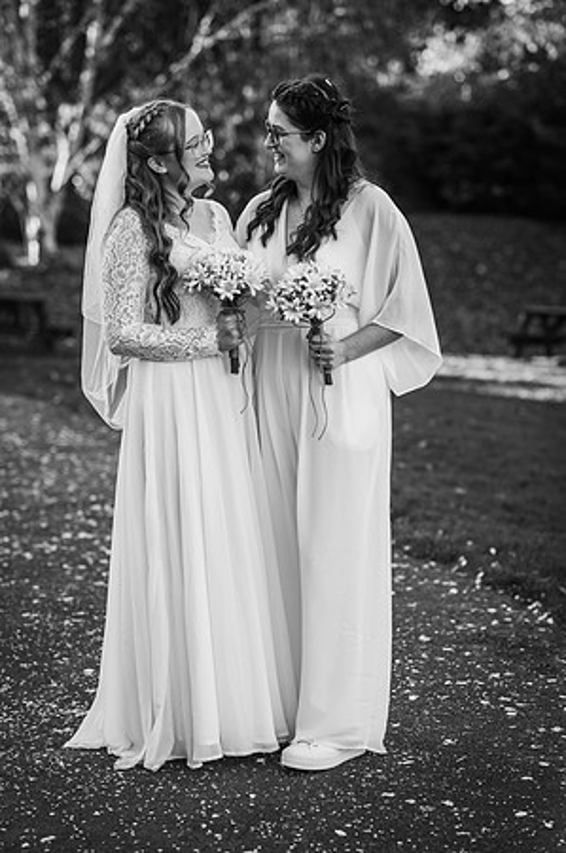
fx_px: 2009
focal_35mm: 85
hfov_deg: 16.0
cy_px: 426
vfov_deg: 23.9
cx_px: 283
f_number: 2.8
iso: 100
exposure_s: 1/800
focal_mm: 85
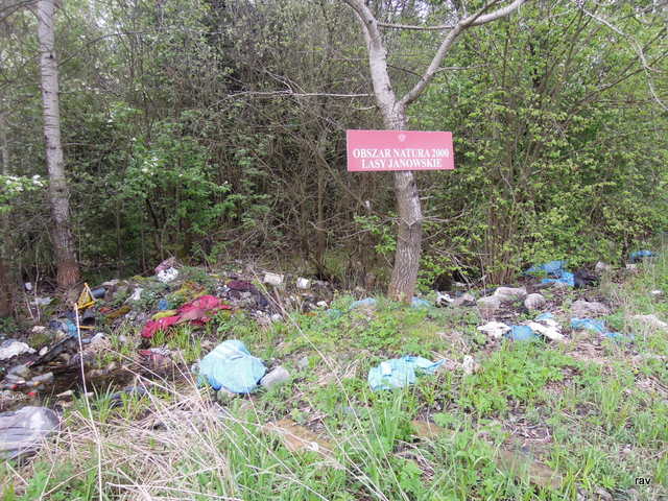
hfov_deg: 71.6
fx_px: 463
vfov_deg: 56.8
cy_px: 250
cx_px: 334
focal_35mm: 24
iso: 160
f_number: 2.8
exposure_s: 1/125
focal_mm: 4.3
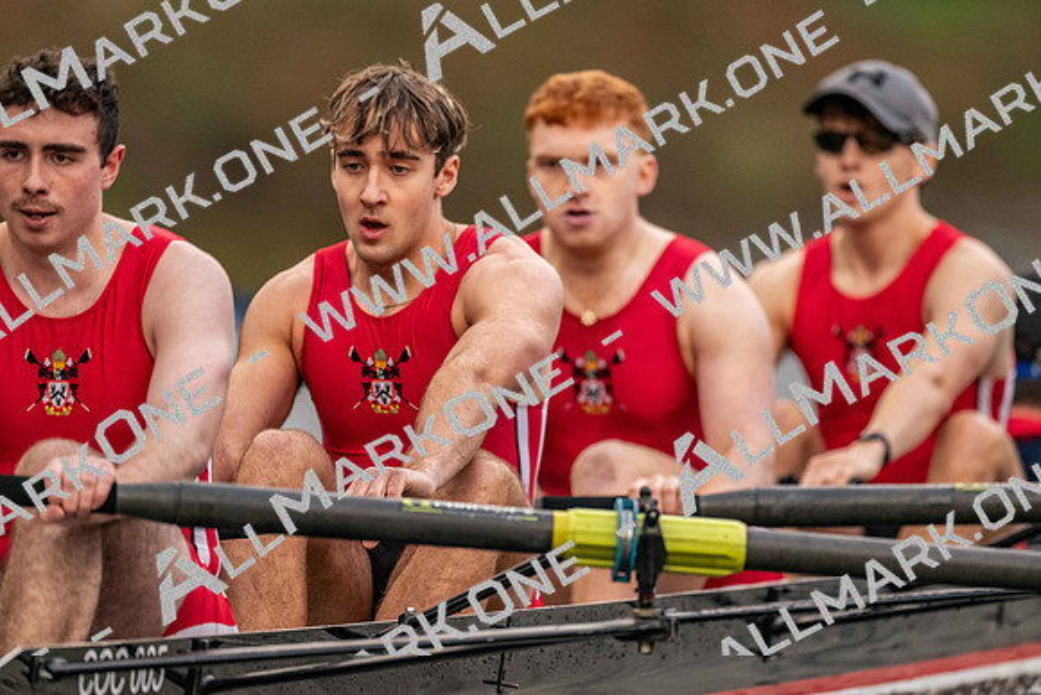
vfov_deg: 2.3
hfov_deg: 3.4
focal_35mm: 600
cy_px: 348
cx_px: 520
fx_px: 17353
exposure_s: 1/2500
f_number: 4
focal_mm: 600
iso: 2800
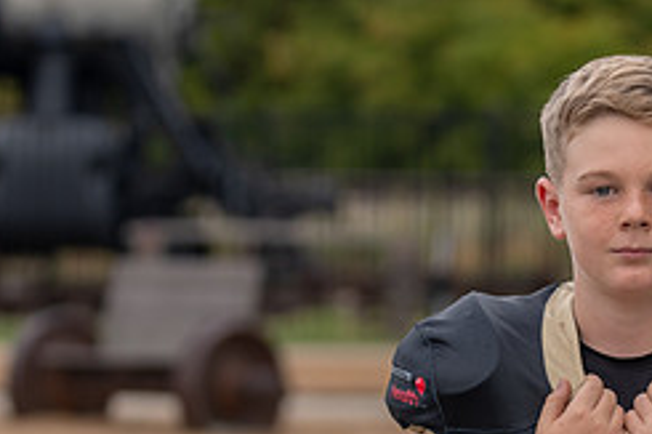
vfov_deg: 5.9
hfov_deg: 8.8
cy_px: 430
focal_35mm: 232
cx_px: 633
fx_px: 4199
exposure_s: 1/500
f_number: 2.8
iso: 100
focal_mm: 89
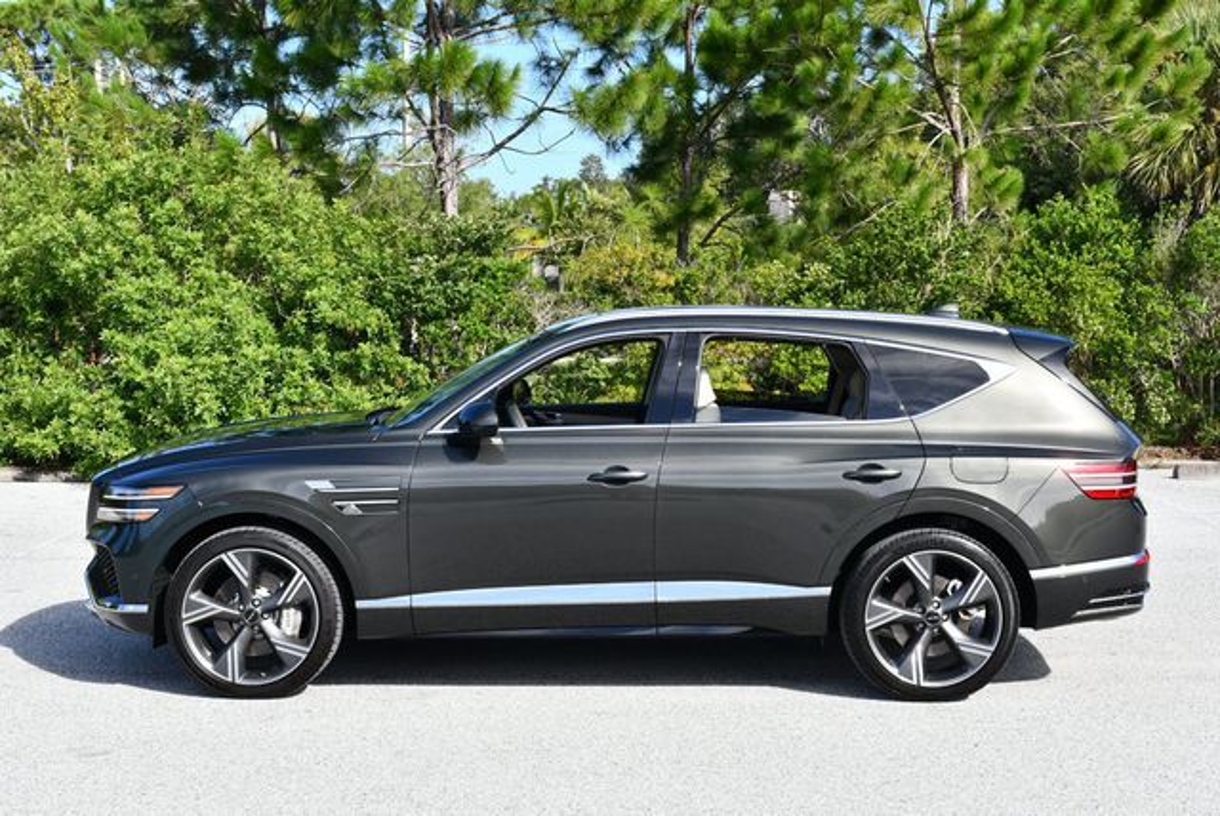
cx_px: 610
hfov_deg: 34.5
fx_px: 1967
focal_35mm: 58
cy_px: 408
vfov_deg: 23.4
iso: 200
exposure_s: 1/250
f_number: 8
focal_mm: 29
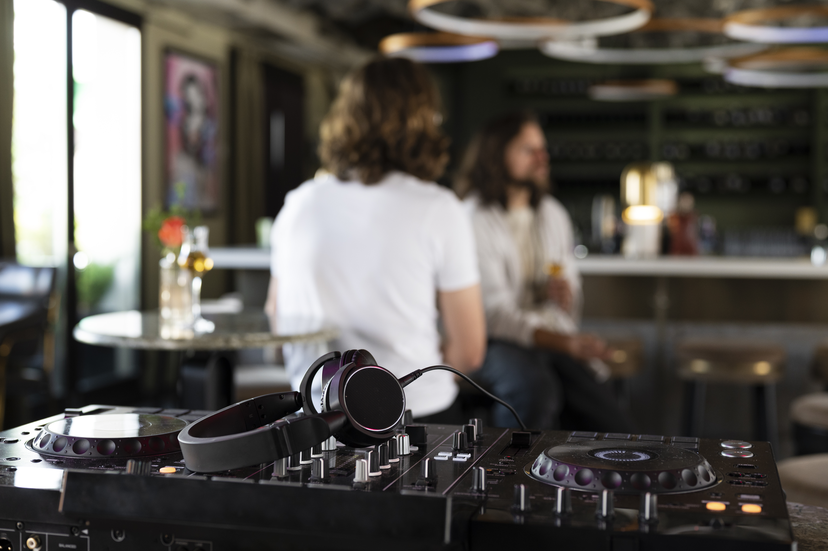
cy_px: 276
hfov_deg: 39.6
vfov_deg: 27.0
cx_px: 414
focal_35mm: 50
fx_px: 1149
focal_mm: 50
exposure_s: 1/160
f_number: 3.5
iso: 800
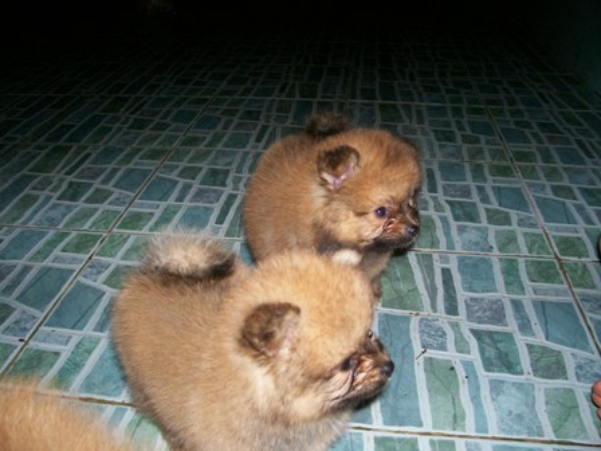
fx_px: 590
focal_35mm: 34
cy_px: 226
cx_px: 300
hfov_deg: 54.0
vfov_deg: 41.8
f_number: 2.7
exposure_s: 1/112
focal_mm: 5.6
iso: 140
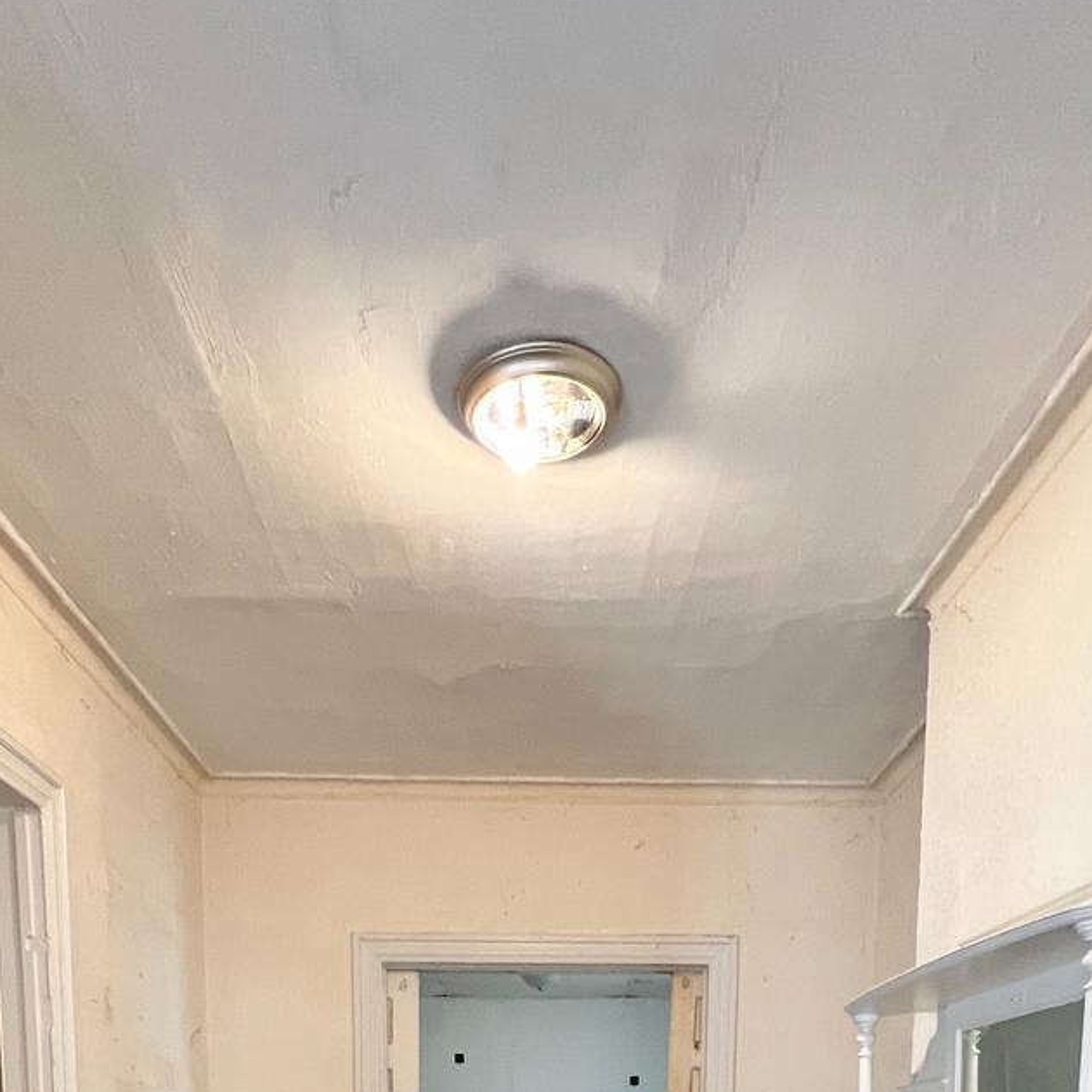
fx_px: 999
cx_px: 553
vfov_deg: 41.3
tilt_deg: -6.3
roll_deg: -0.3
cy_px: 1281
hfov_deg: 57.3
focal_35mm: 28
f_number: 1.8
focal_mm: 1.57
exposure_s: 1/60
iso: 320
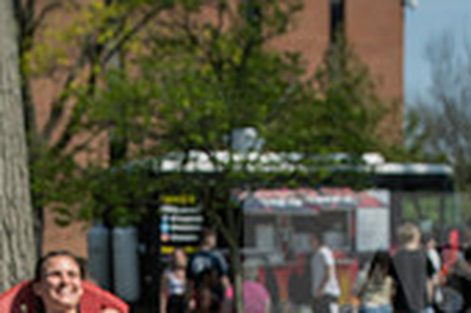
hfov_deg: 20.6
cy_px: 528
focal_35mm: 99
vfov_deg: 12.8
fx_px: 1294
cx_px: 161
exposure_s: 1/800
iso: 125
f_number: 5.6
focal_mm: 29
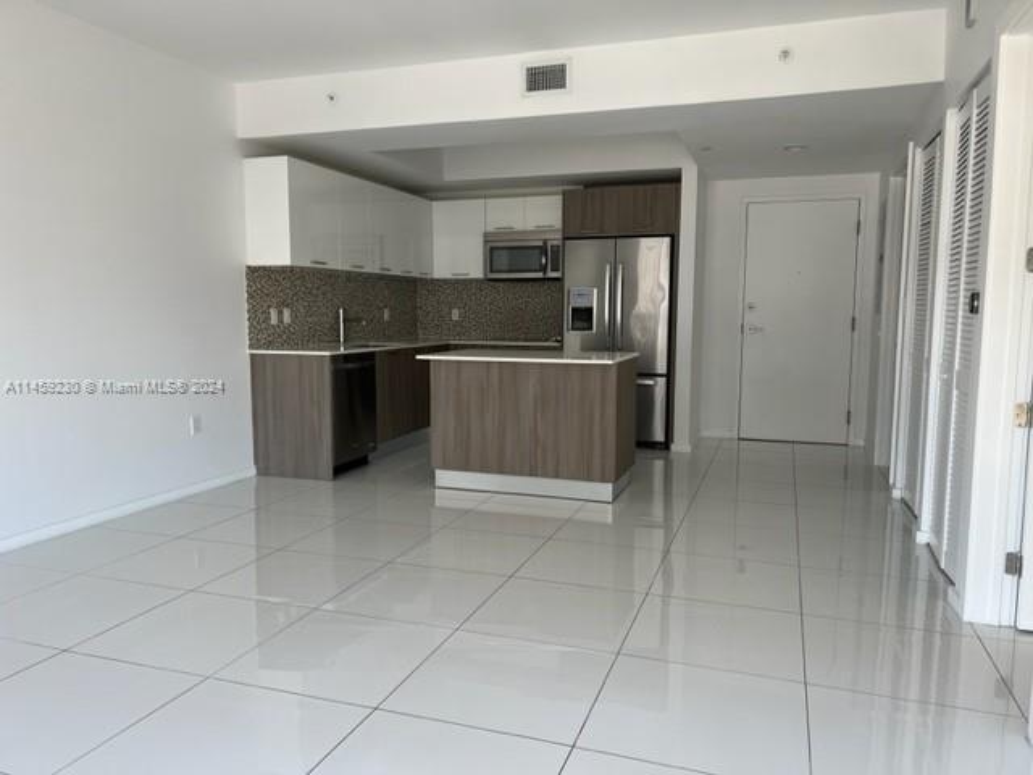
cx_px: 516
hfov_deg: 67.3
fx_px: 776
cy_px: 388
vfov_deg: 53.1
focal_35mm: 26
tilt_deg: -6.3
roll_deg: +0.6
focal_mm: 5.7
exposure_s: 1/121
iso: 64
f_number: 1.5
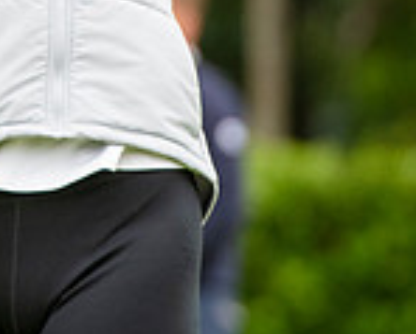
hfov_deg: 1.8
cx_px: -216
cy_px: -184
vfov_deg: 1.4
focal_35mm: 1102
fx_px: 13595
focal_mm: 200
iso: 1250
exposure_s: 1/1000
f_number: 4
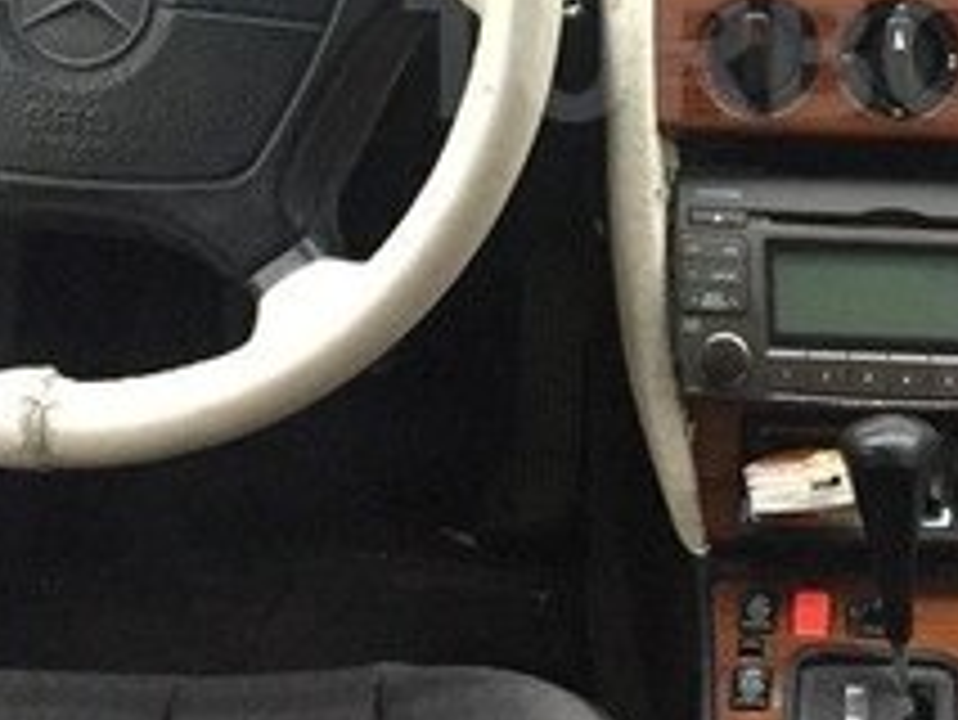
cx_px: 864
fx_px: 2492
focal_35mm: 90
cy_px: 52
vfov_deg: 16.2
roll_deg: -0.3
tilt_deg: -21.4
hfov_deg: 21.3
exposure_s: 1/25
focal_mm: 4.15
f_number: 2.2
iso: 250
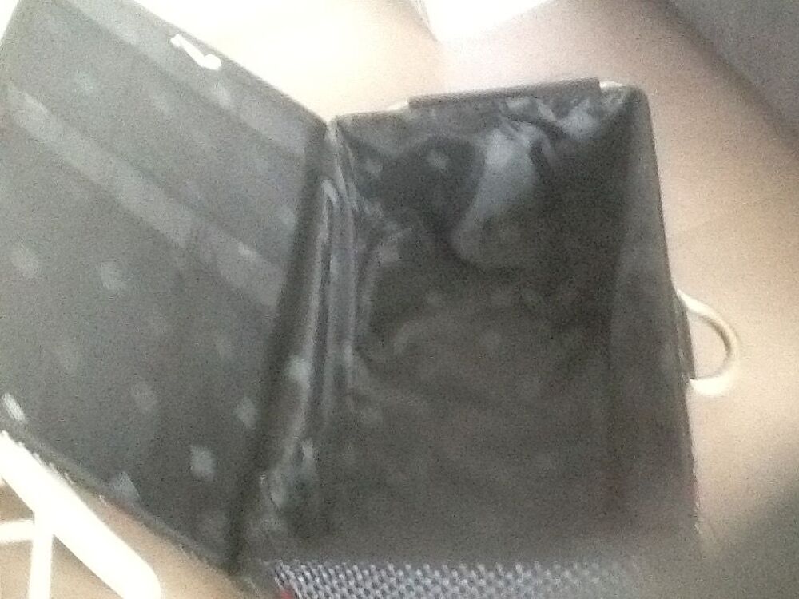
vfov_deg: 32.9
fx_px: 1016
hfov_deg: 42.9
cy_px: 300
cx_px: 400
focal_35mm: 44
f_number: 2.4
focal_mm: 2.03
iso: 400
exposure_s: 1/15
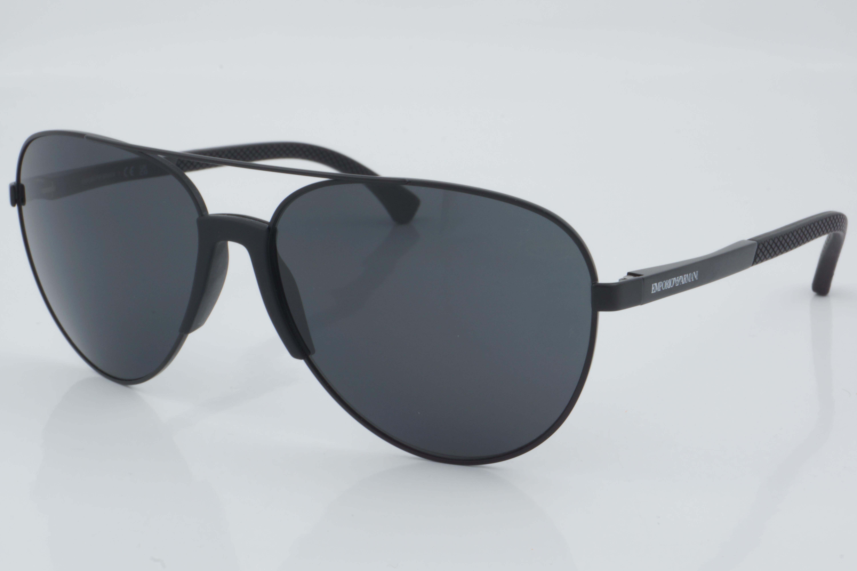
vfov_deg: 18.2
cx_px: 428
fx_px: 1785
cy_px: 286
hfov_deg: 27.0
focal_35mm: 75
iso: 100
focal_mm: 50
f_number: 32
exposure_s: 1/4
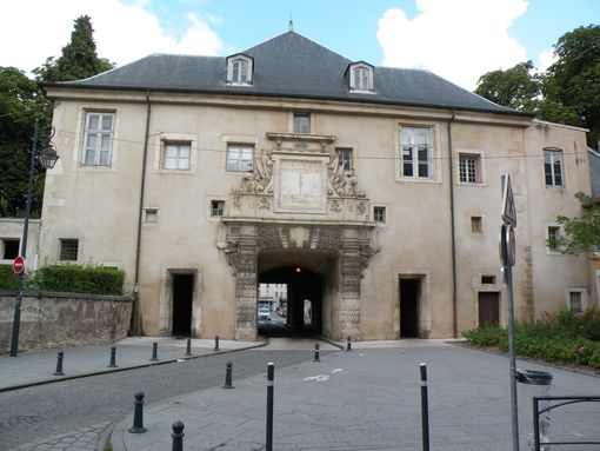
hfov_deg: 65.3
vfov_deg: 51.4
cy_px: 226
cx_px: 300
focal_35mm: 27
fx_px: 468
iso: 64
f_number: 5
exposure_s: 1/170
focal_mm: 4.7
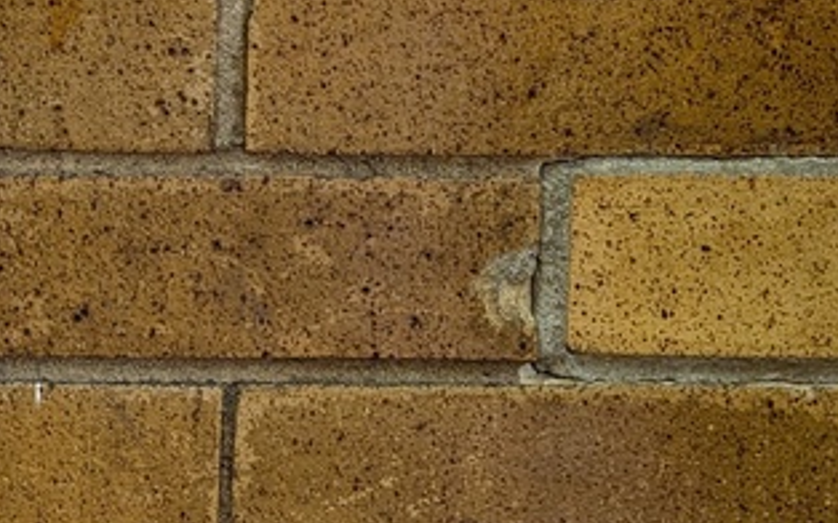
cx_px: -310
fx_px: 1895
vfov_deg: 14.5
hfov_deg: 21.9
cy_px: -300
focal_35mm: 83
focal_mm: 6.9
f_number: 1.68
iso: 320
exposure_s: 1/120
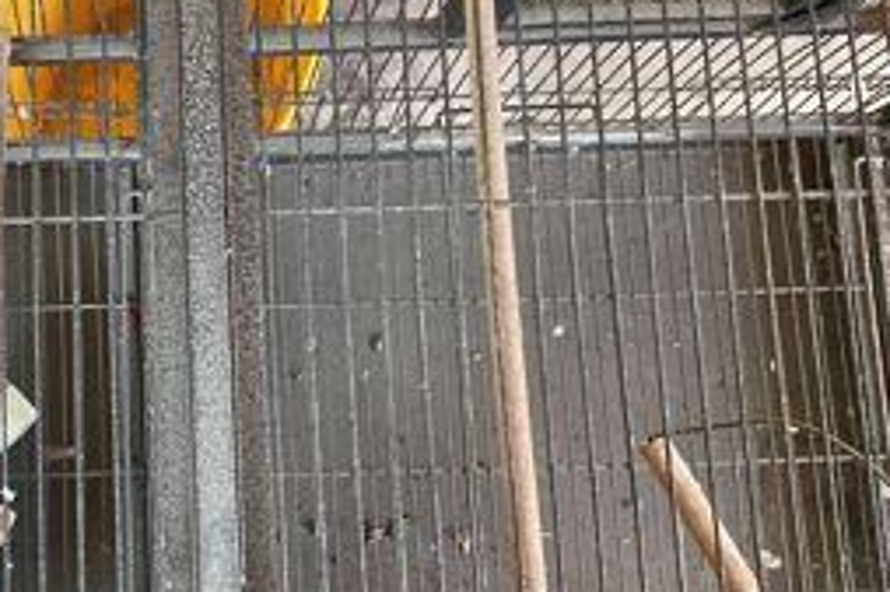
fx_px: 1408
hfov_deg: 33.1
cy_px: 305
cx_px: 74
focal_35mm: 57
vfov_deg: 23.7
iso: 125
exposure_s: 1/60
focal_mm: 3
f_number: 1.8
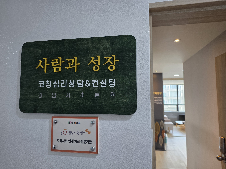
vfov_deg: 58.9
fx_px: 150
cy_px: 84
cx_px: 113
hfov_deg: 73.9
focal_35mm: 23
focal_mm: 6.25
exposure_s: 1/120
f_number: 1.7
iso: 100
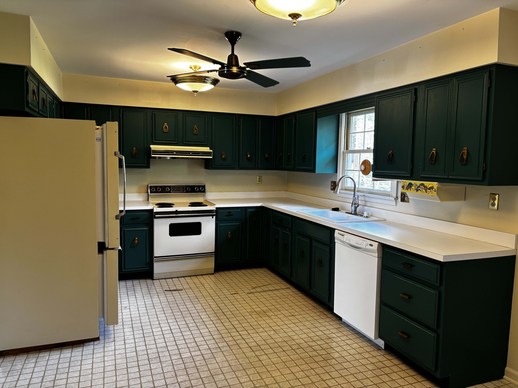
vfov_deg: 53.1
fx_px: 389
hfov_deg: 67.3
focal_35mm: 26
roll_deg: -1.1
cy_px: 194
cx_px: 259
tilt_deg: -5.0
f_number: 1.6
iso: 100
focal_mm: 5.96
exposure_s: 1/60
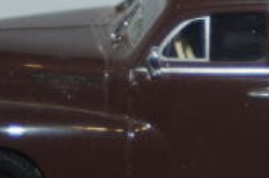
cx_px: 259
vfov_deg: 4.6
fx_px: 2228
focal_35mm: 299
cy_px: 65
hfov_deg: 6.9
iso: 160
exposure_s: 1/80
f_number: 5
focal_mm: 55
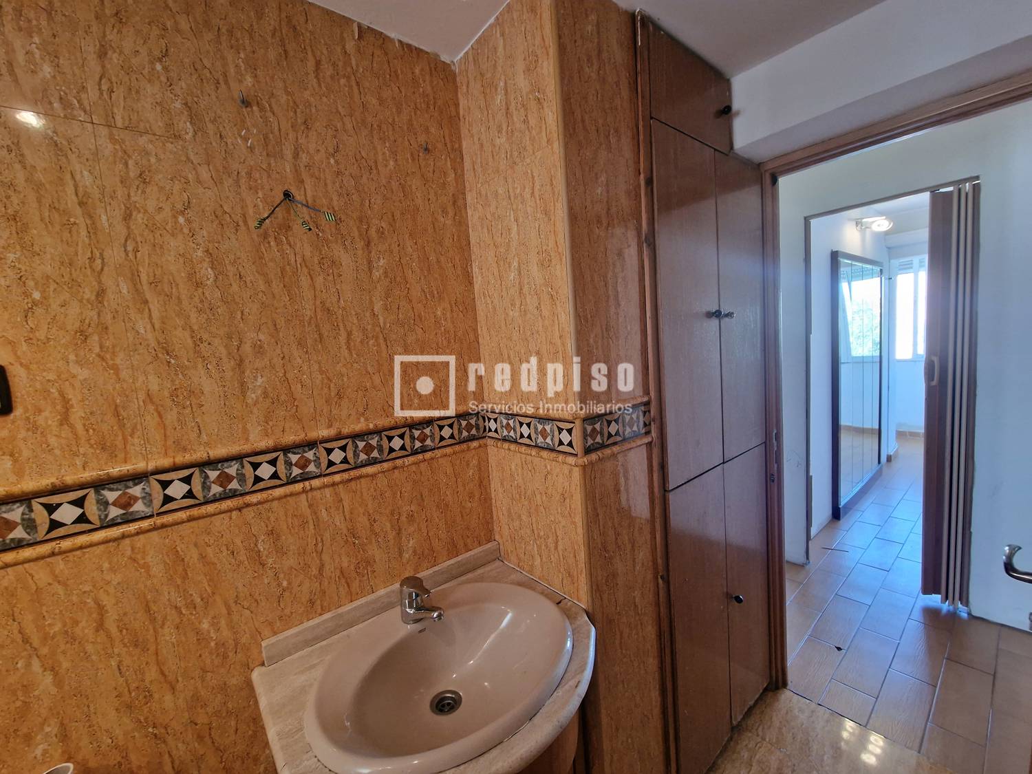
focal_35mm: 13
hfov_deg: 106.2
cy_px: 387
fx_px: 388
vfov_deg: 89.9
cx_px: 516
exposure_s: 1/50
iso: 400
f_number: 2.2
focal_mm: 2.2
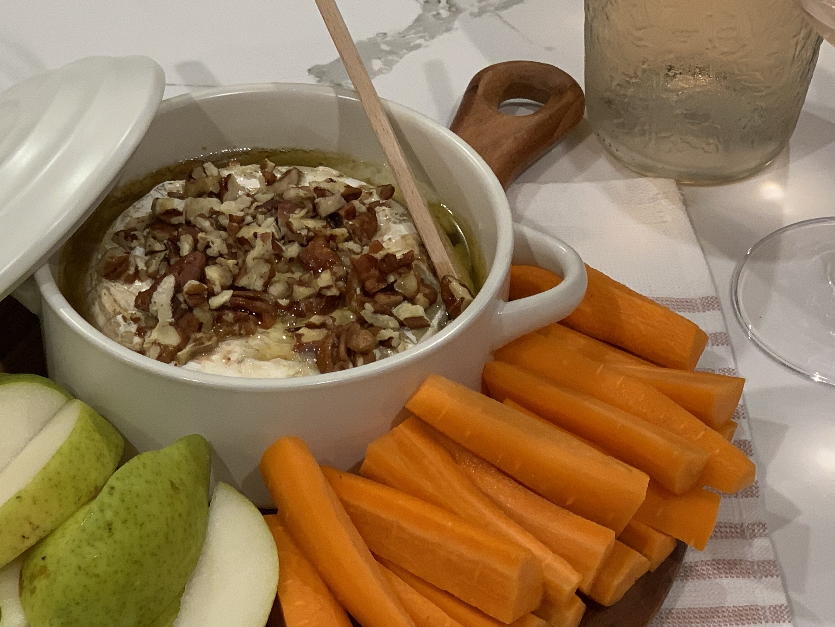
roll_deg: +2.0
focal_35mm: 96
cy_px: 451
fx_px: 2316
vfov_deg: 15.3
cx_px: 210
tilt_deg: -44.0
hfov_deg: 20.3
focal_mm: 6
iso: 125
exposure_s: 1/60
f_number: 2.4
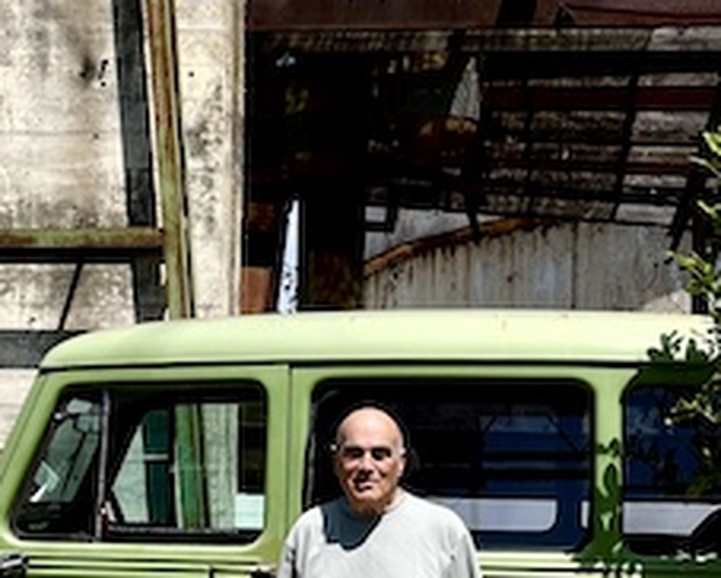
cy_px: 435
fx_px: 1837
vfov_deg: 17.8
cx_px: 299
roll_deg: -0.2
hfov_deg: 22.2
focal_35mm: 86
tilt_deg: +3.8
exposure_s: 1/3344
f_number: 1.6
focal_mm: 5.1
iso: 32
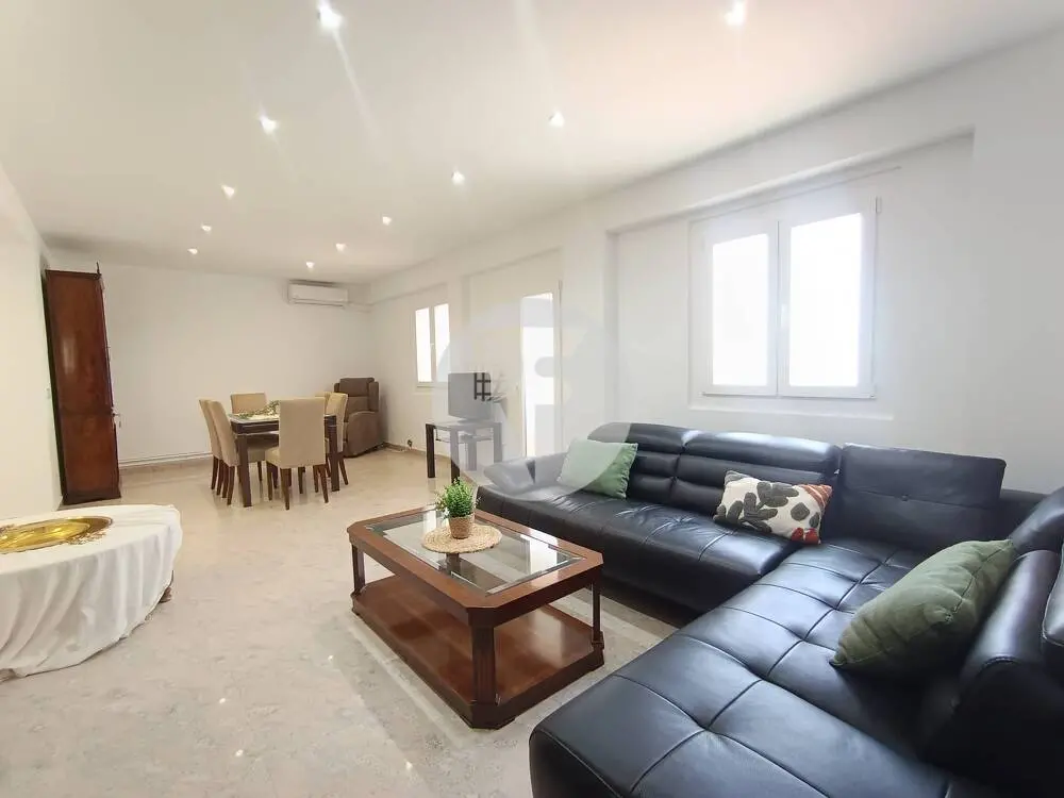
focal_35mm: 16
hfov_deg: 94.5
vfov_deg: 78.1
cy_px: 399
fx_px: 492
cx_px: 532
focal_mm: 1.65
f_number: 2.2
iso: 244
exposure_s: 1/50
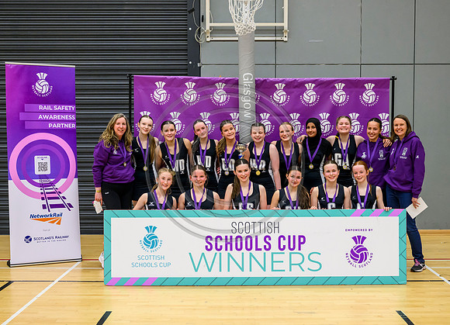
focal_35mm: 54
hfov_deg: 36.0
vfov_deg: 26.4
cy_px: 170
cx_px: 238
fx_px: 693
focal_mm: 49
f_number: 4
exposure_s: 1/500
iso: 5000
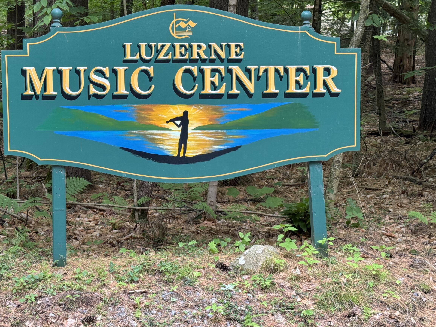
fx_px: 781
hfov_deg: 31.1
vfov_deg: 23.6
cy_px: 158
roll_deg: -0.1
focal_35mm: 62
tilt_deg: -4.9
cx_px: 162
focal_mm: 6.76
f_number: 1.78
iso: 100
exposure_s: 1/99
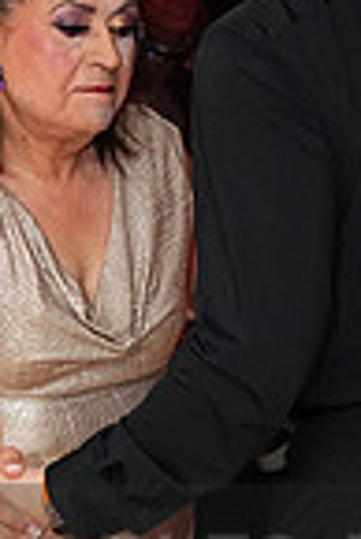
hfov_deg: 4.7
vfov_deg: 7.0
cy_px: 610
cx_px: 158
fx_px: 4381
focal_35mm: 292
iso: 5000
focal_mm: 73
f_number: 5
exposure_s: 1/250
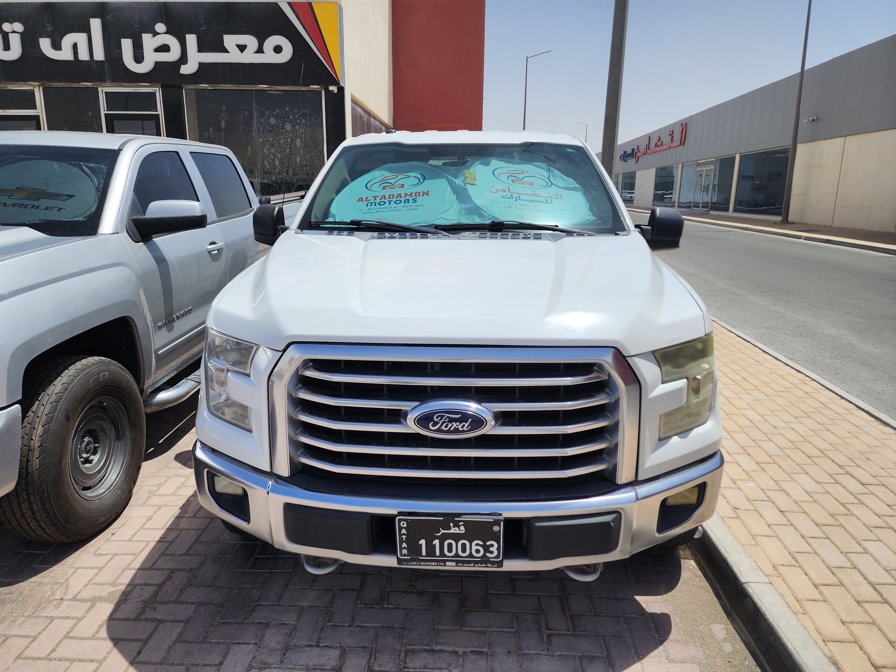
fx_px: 595
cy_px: 336
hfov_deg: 73.9
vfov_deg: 58.9
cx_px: 448
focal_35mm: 23
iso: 12
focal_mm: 6.4
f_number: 1.8
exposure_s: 1/1994
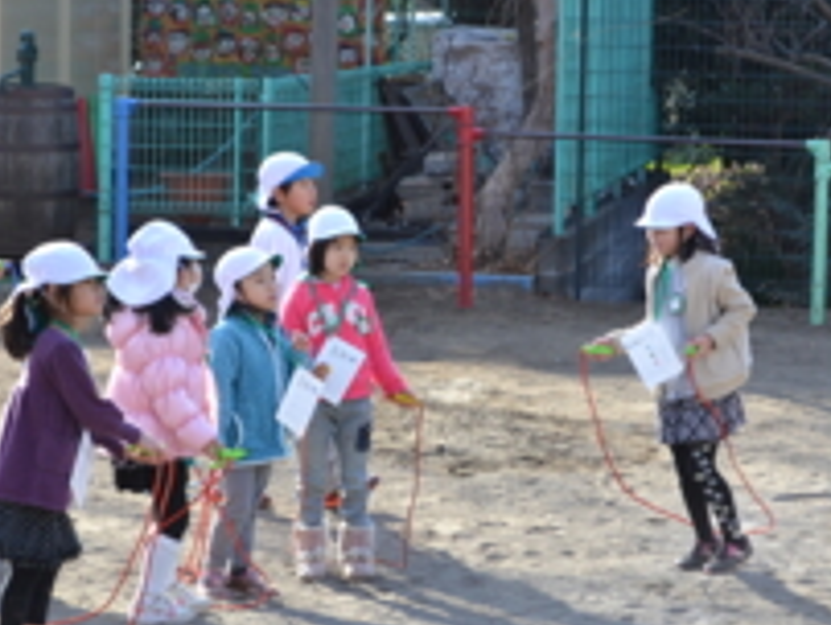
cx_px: 465
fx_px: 3772
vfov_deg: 9.5
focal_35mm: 157
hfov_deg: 12.6
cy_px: 384
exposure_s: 1/125
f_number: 5.6
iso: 200
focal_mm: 55
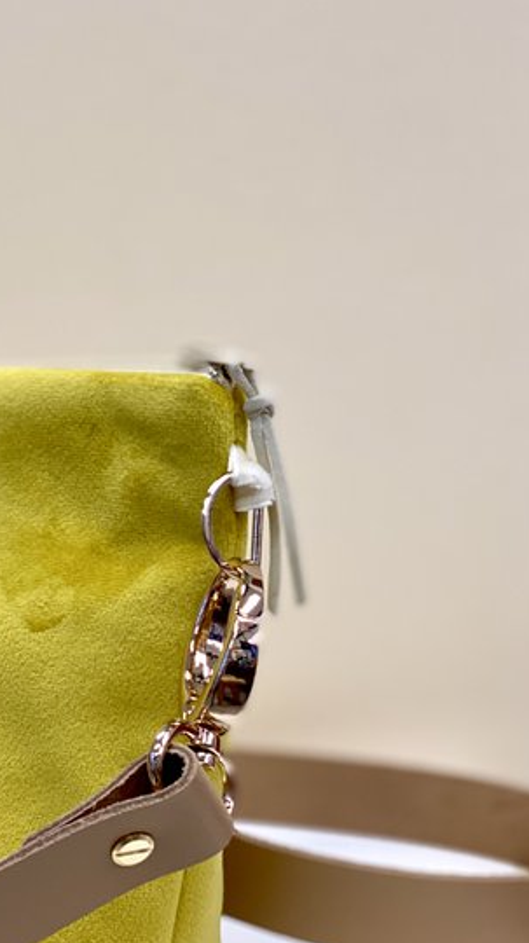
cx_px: 28
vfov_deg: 25.3
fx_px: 2099
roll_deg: +1.6
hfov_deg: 14.2
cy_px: 529
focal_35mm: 84
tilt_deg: -5.5
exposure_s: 1/98
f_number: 2
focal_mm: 6
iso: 64
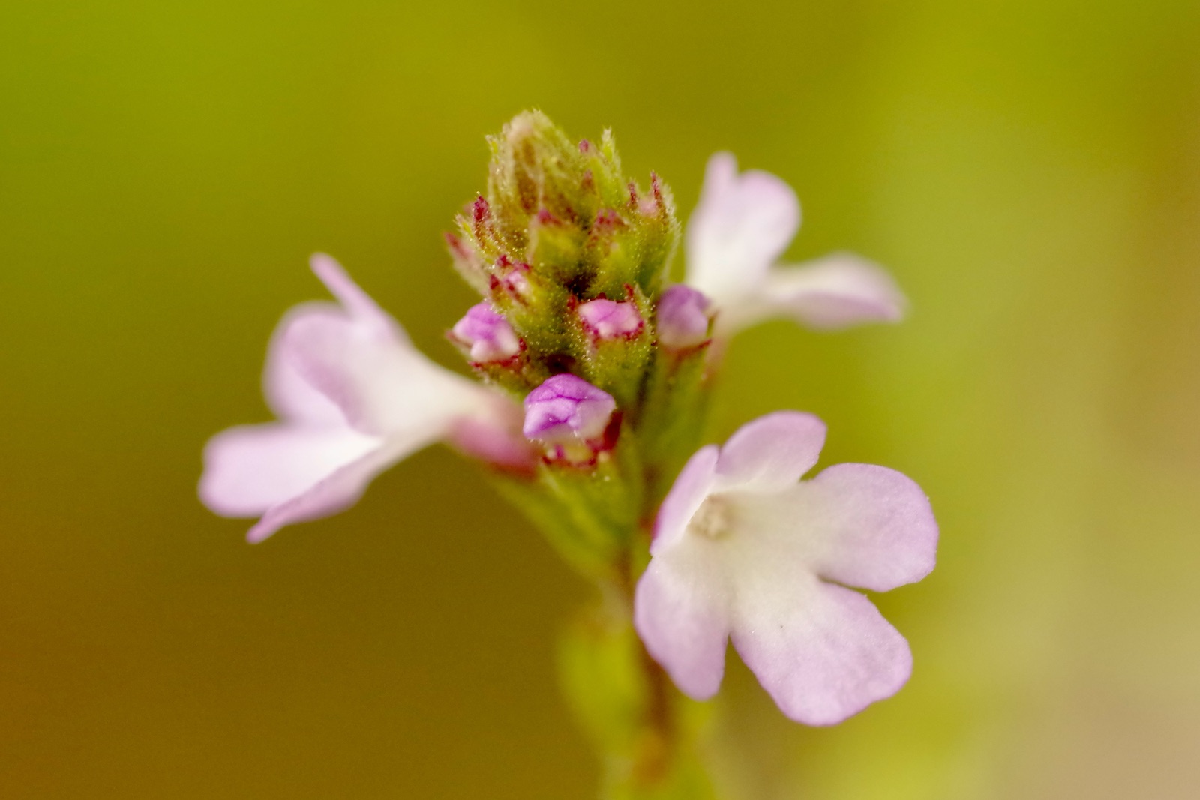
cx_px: 600
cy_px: 400
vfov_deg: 13.0
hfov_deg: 19.5
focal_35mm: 105
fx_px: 3500
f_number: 5.6
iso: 1600
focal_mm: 70
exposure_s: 1/200
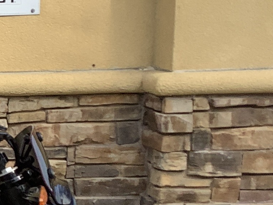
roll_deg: +0.9
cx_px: -175
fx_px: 1057
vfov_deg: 11.0
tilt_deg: -9.9
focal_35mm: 134
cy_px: 163
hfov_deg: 13.6
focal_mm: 3.3
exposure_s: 1/1031
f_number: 2.4
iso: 25
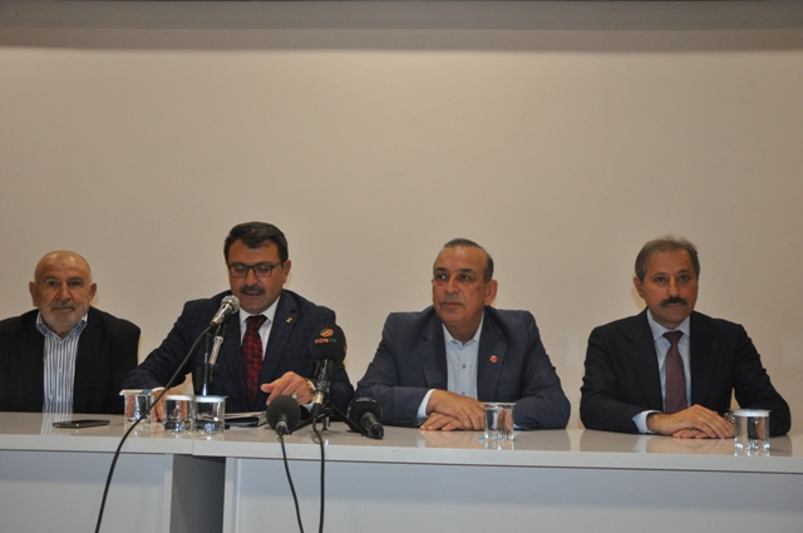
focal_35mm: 40
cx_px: 402
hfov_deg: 48.0
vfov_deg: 32.9
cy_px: 266
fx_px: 902
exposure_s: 1/60
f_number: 3.8
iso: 800
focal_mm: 27
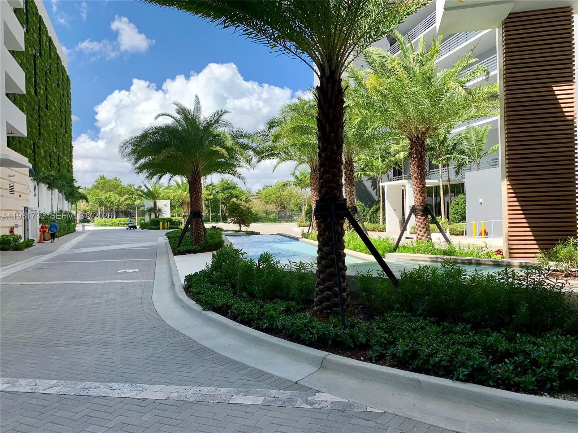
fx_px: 434
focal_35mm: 26
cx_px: 289
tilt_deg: -0.6
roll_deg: +3.7
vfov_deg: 53.1
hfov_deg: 67.3
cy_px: 216
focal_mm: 4.25
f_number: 1.8
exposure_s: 1/1282
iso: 25
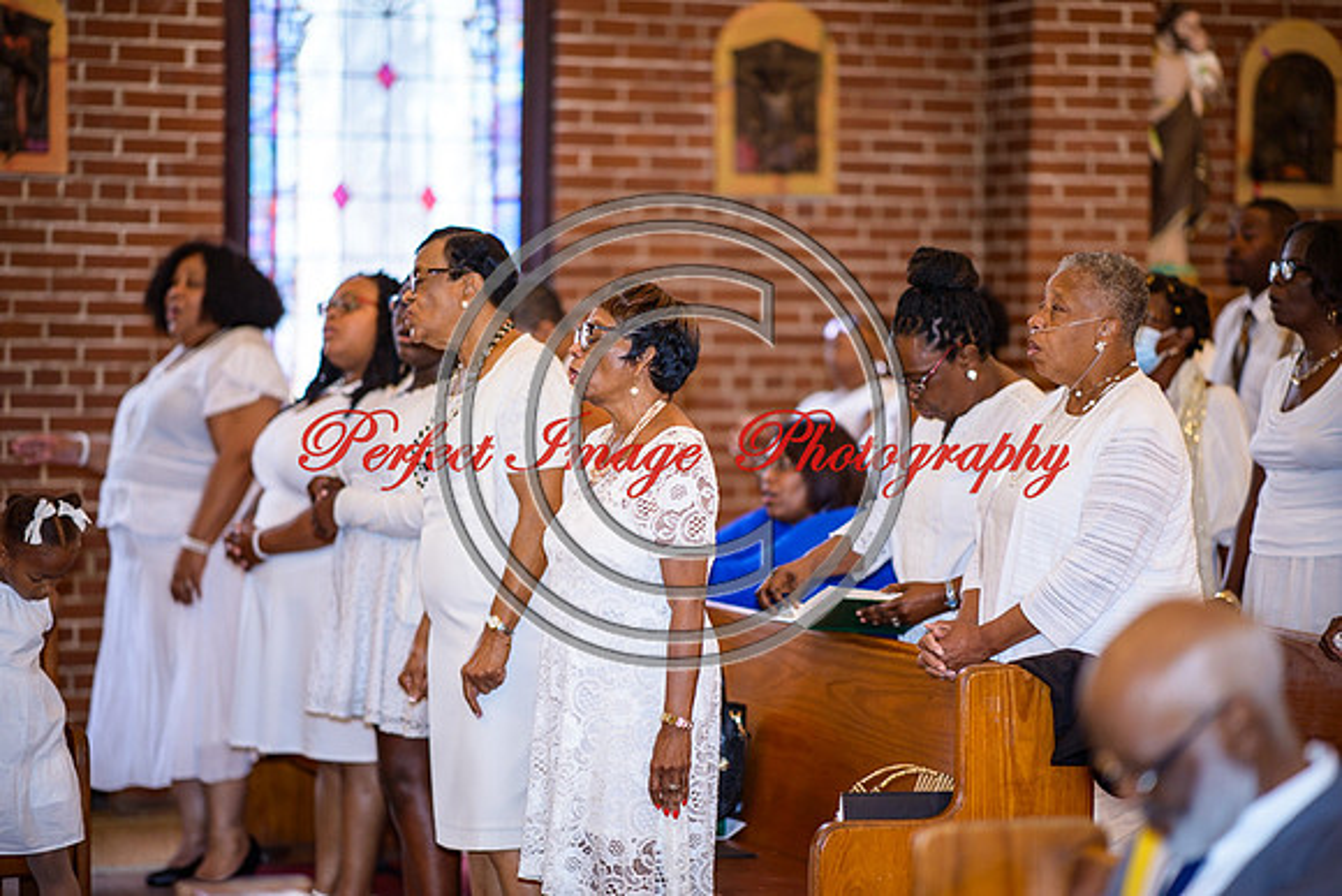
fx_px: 3915
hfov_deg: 19.5
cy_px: 448
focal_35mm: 105
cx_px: 671
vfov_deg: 13.0
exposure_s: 1/100
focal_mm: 105
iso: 125
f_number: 1.4
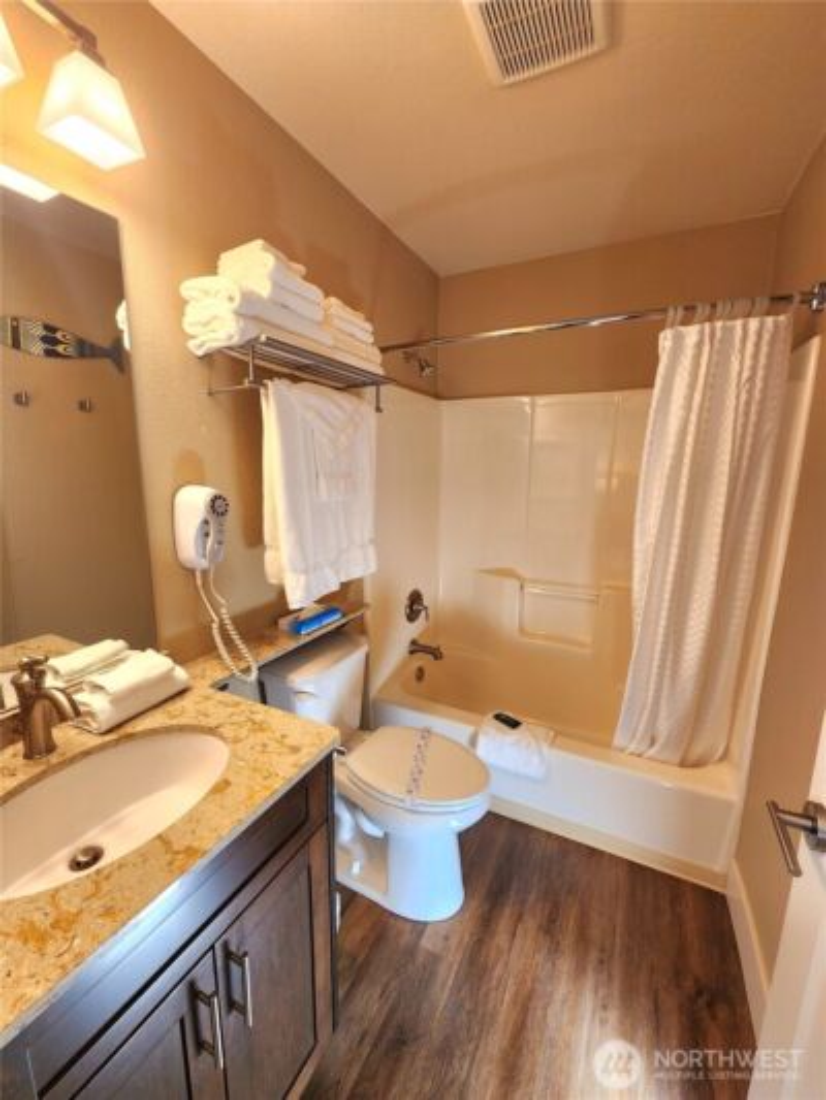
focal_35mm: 13
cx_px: 413
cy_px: 550
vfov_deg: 106.2
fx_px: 413
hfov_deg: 89.9
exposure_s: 1/60.2
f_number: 2.2
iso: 160
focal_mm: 2.2
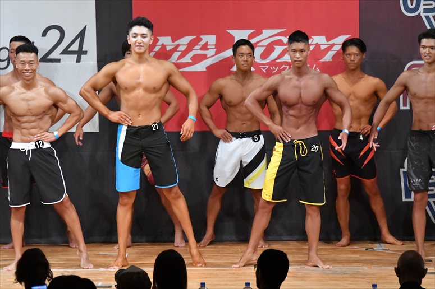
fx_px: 3080
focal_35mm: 255
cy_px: 144
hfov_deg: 8.1
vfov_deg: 5.4
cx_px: 218
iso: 10000
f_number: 5.6
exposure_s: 1/400
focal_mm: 170
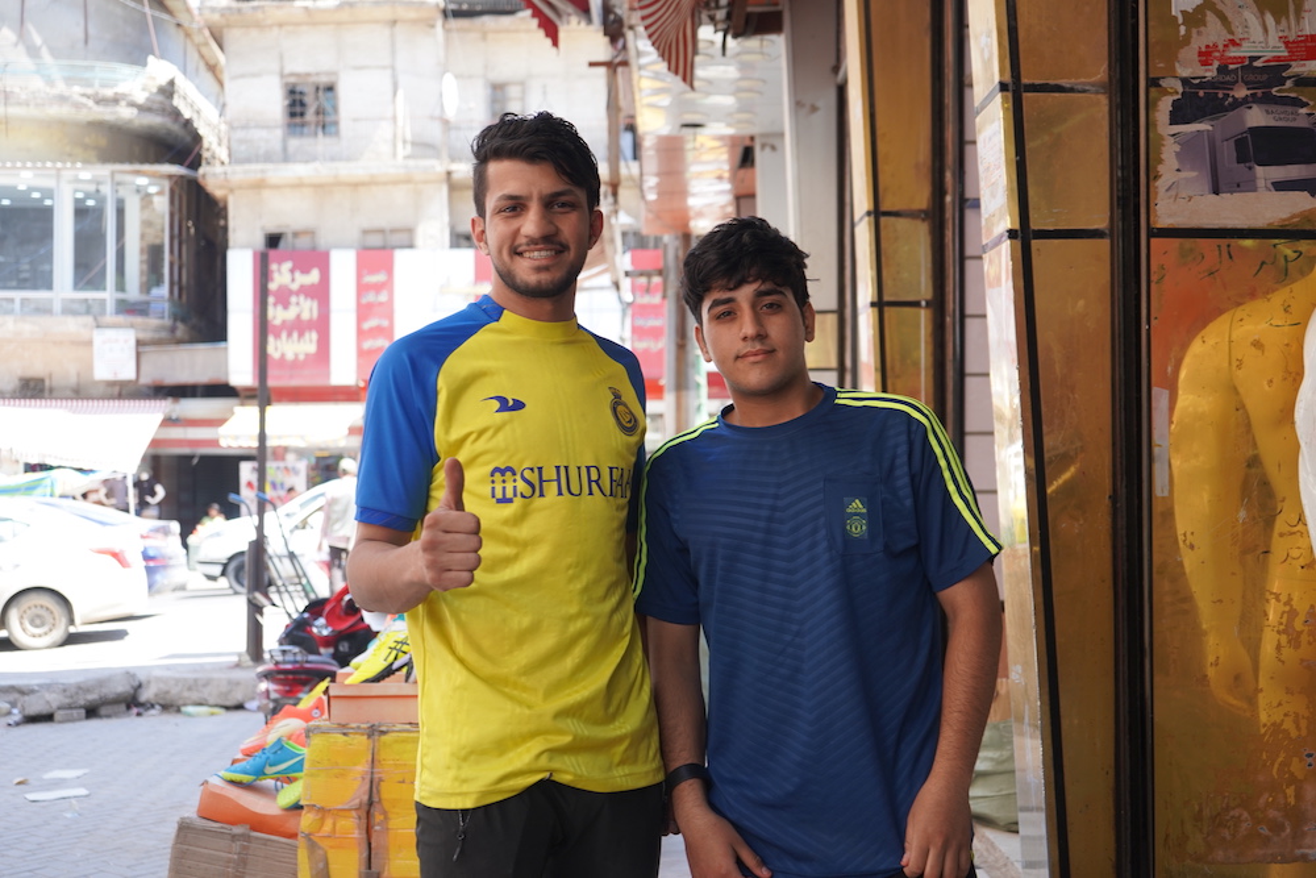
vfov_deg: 29.9
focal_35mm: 45
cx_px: 658
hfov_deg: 43.6
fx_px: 1645
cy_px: 439
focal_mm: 45
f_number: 4.5
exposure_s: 1/160
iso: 250
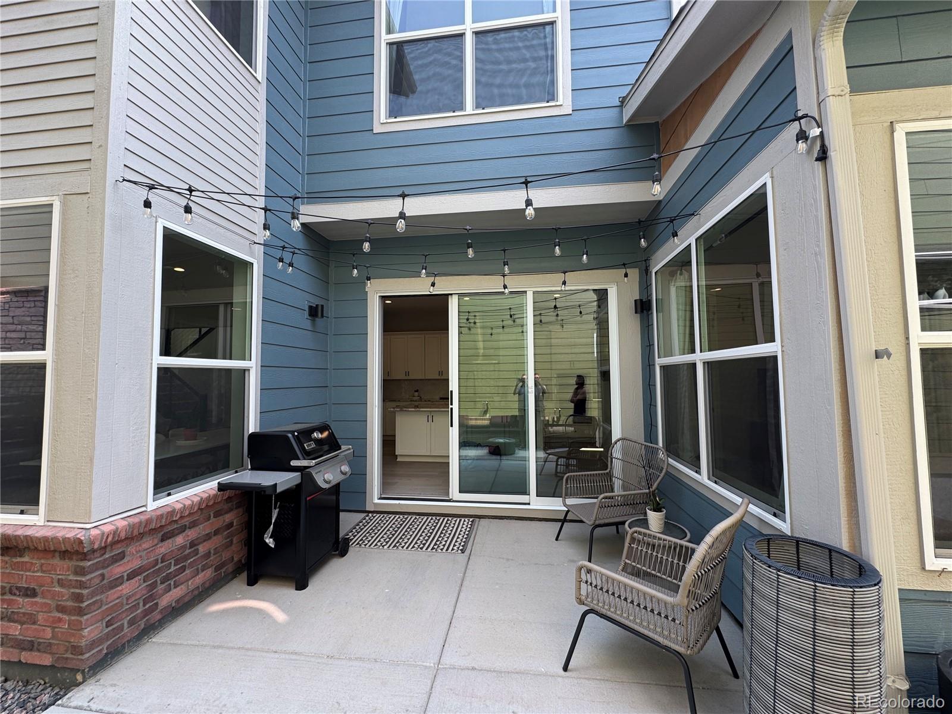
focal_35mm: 14
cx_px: 476
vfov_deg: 85.7
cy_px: 357
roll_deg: +1.4
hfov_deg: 102.1
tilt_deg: +3.5
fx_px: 385
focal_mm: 2.22
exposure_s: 1/178
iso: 40
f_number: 2.2
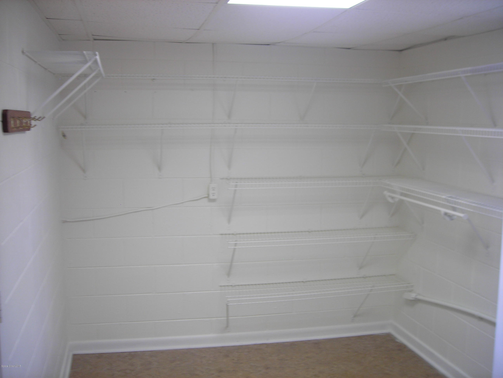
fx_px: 552
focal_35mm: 38
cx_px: 252
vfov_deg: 37.7
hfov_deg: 49.0
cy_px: 189
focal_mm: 6.3
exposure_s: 1/5.4
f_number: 3.2
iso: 50
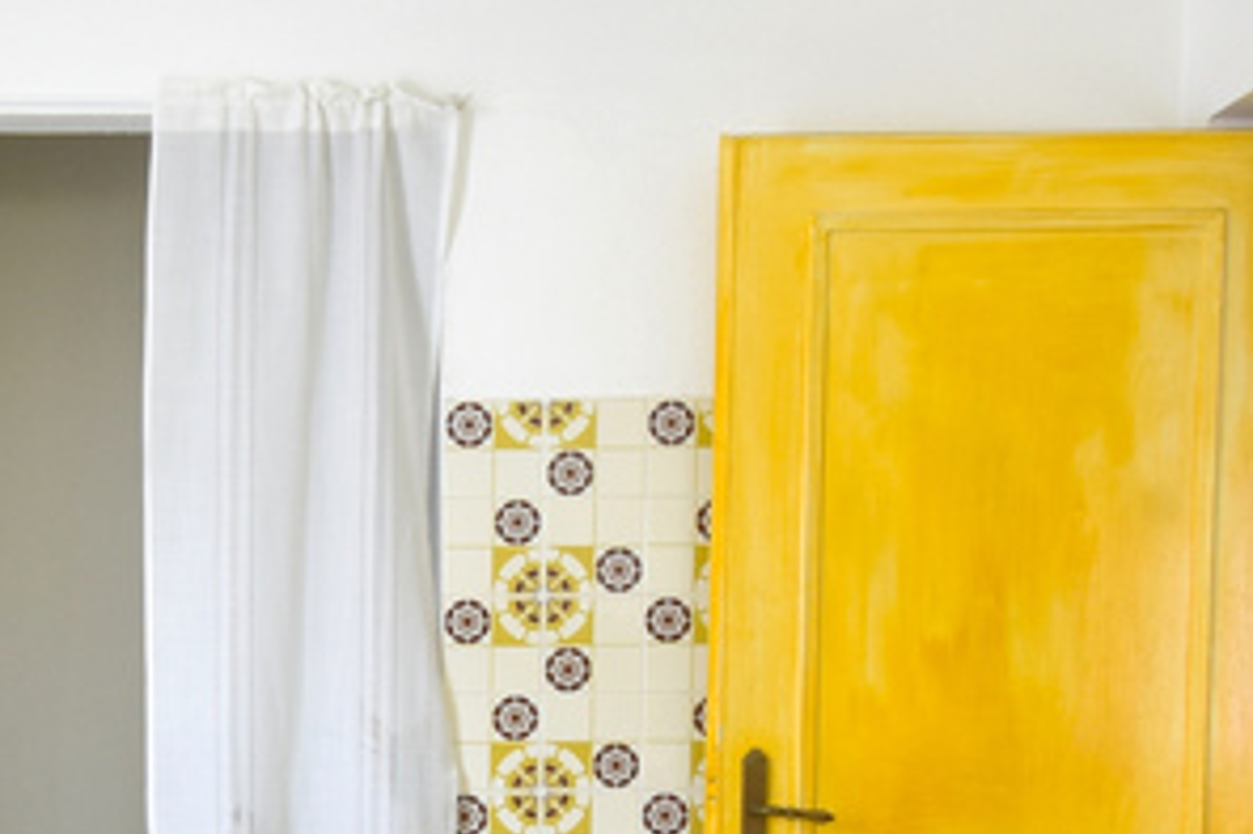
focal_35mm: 57
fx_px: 1983
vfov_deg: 23.0
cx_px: 95
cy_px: 783
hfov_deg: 33.0
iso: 400
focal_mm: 10
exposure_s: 1
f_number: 14
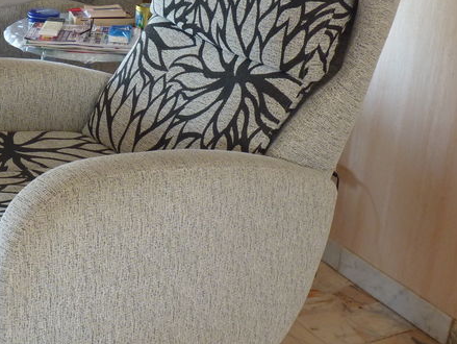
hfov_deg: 28.9
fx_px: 872
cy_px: 169
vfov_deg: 22.3
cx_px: 118
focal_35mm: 66
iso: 160
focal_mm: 5.2
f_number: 3
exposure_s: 1/30
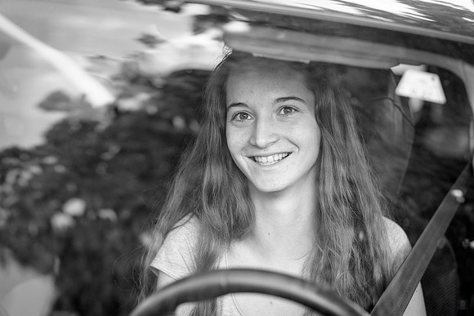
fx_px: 1383
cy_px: 158
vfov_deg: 13.0
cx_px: 237
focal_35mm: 105
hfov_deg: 19.5
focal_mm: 105
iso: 1600
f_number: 2.8
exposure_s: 1/250
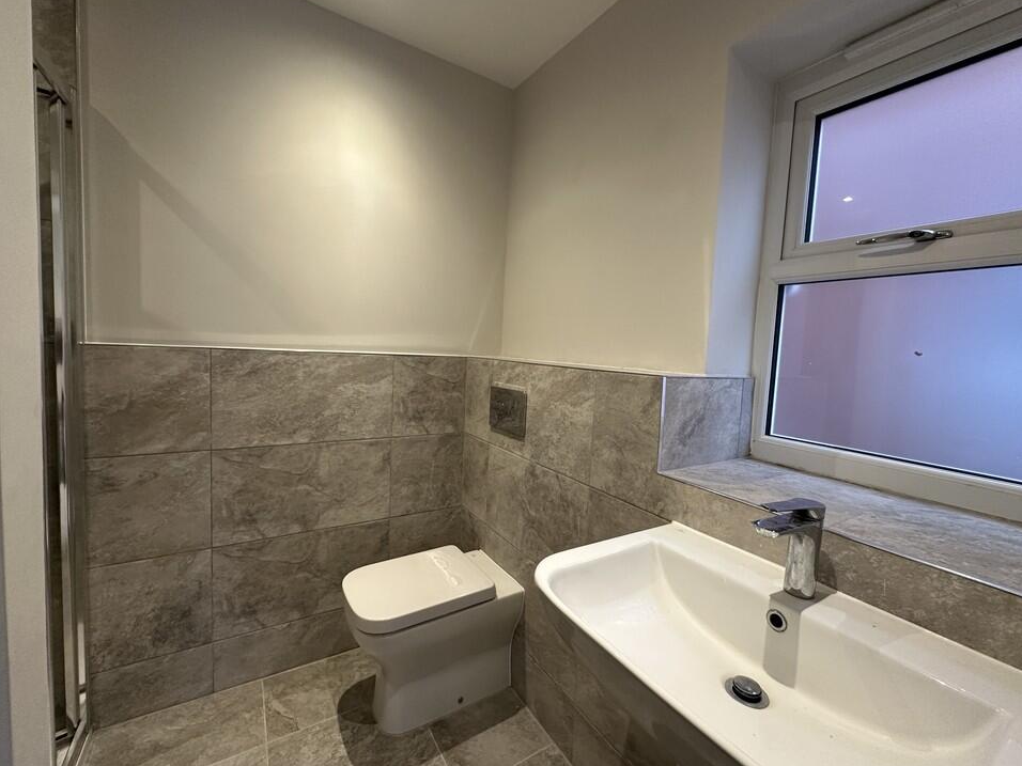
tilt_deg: -4.1
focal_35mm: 15
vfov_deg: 81.7
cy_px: 382
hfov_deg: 98.1
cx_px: 529
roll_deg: -2.2
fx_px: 443
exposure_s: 1/50
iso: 200
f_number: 2.2
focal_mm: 2.22
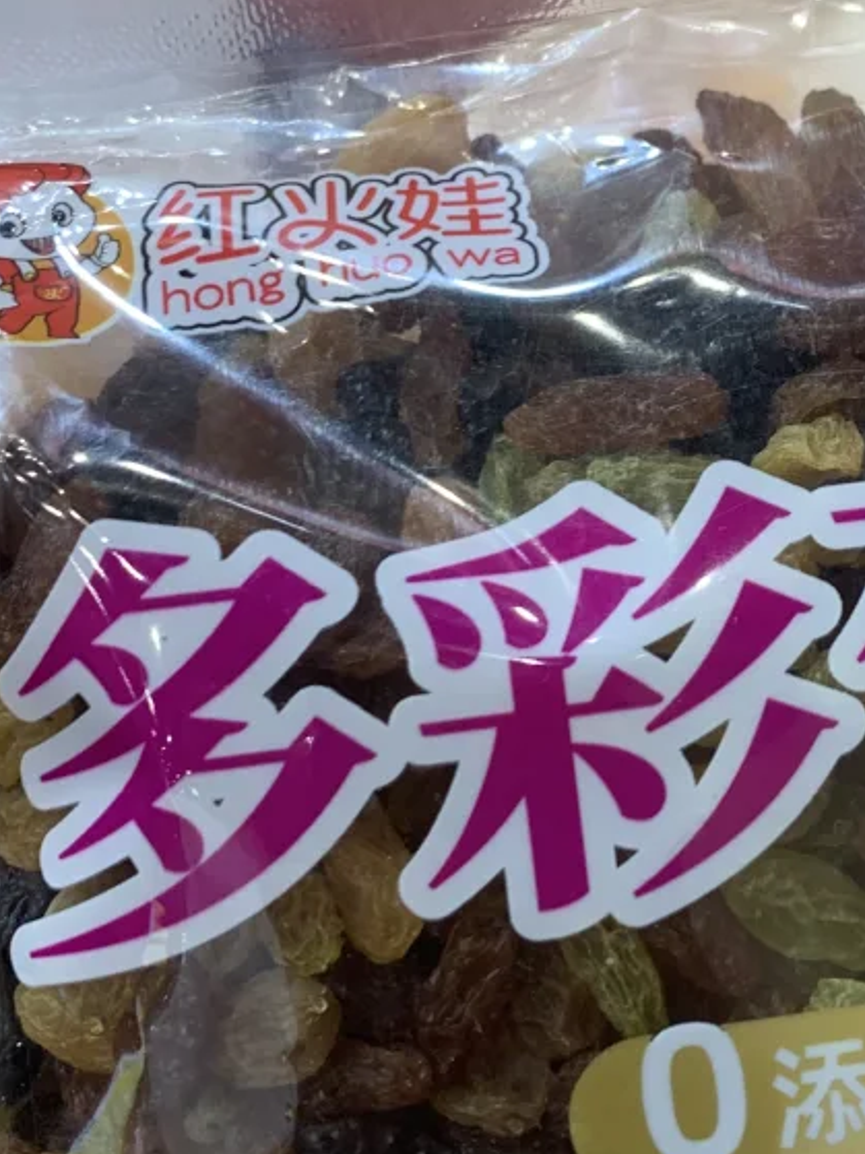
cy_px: 504
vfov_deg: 28.9
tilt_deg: -39.4
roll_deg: +5.0
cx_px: 875
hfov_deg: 21.1
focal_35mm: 67
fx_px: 2233
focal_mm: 4.25
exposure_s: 1/100
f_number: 1.8
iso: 64
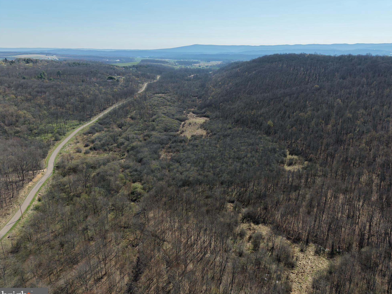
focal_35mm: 25
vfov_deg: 54.9
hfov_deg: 69.4
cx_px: 202
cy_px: 151
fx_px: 283
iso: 400
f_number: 1.8
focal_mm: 8.67
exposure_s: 1/6400
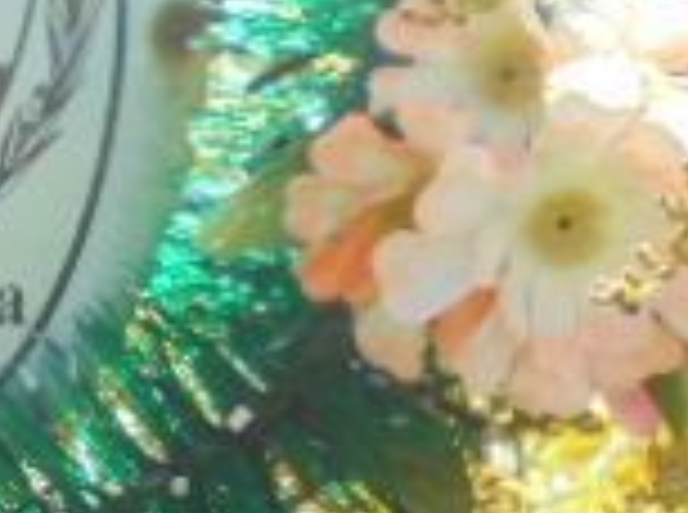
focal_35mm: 109
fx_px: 2161
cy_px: 554
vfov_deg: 13.3
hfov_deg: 17.2
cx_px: -166
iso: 100
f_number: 3.5
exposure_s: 1/250
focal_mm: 4.6
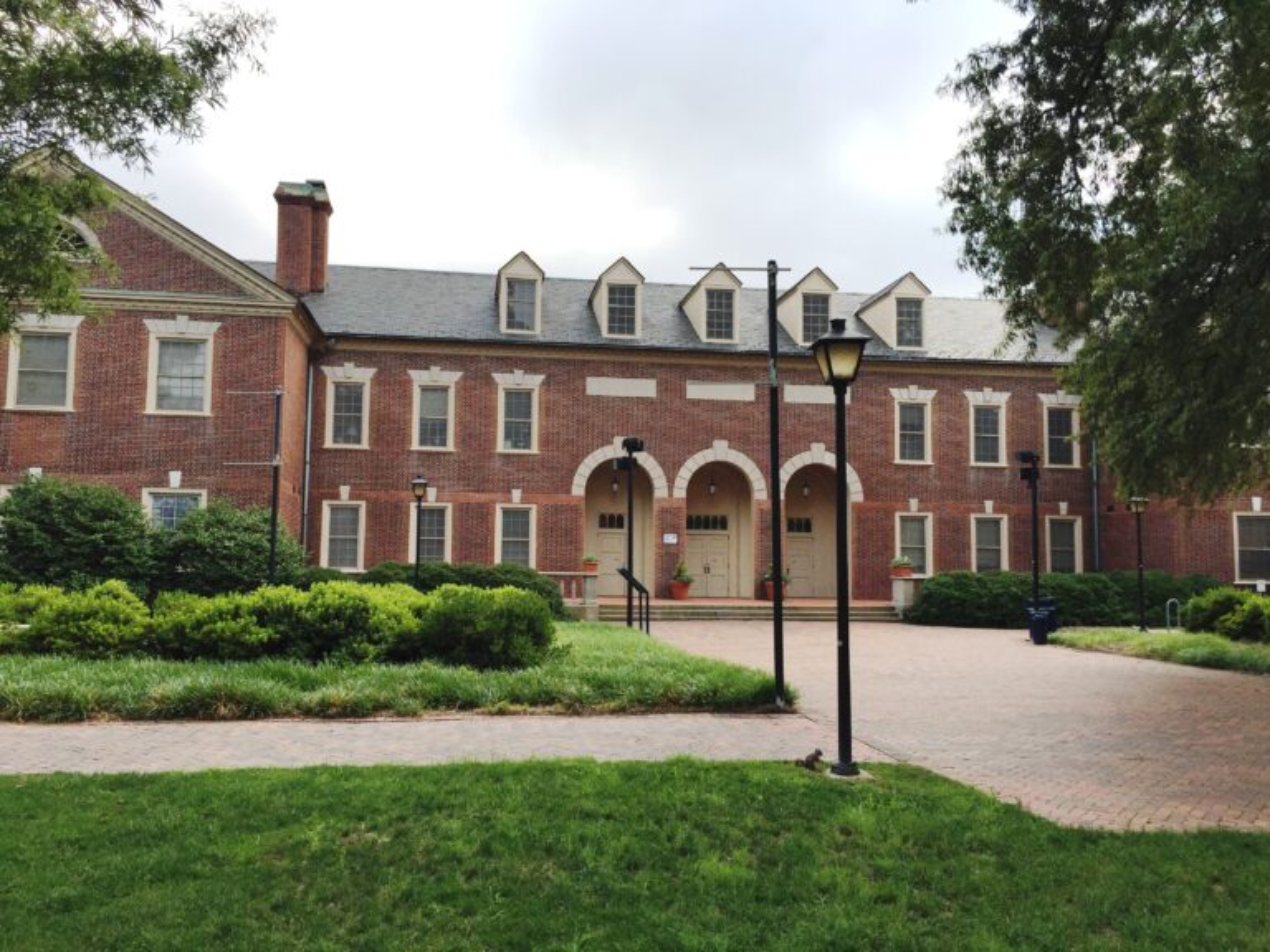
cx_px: 635
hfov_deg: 61.7
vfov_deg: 48.2
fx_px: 1064
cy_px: 476
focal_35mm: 29
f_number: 2.2
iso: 32
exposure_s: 1/581
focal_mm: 4.15
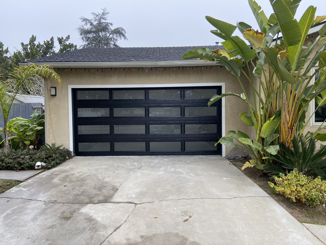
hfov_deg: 67.3
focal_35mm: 26
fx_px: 245
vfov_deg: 53.1
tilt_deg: -3.5
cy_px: 122
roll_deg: +0.6
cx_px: 163
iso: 32
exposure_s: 1/300
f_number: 1.8
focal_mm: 4.25
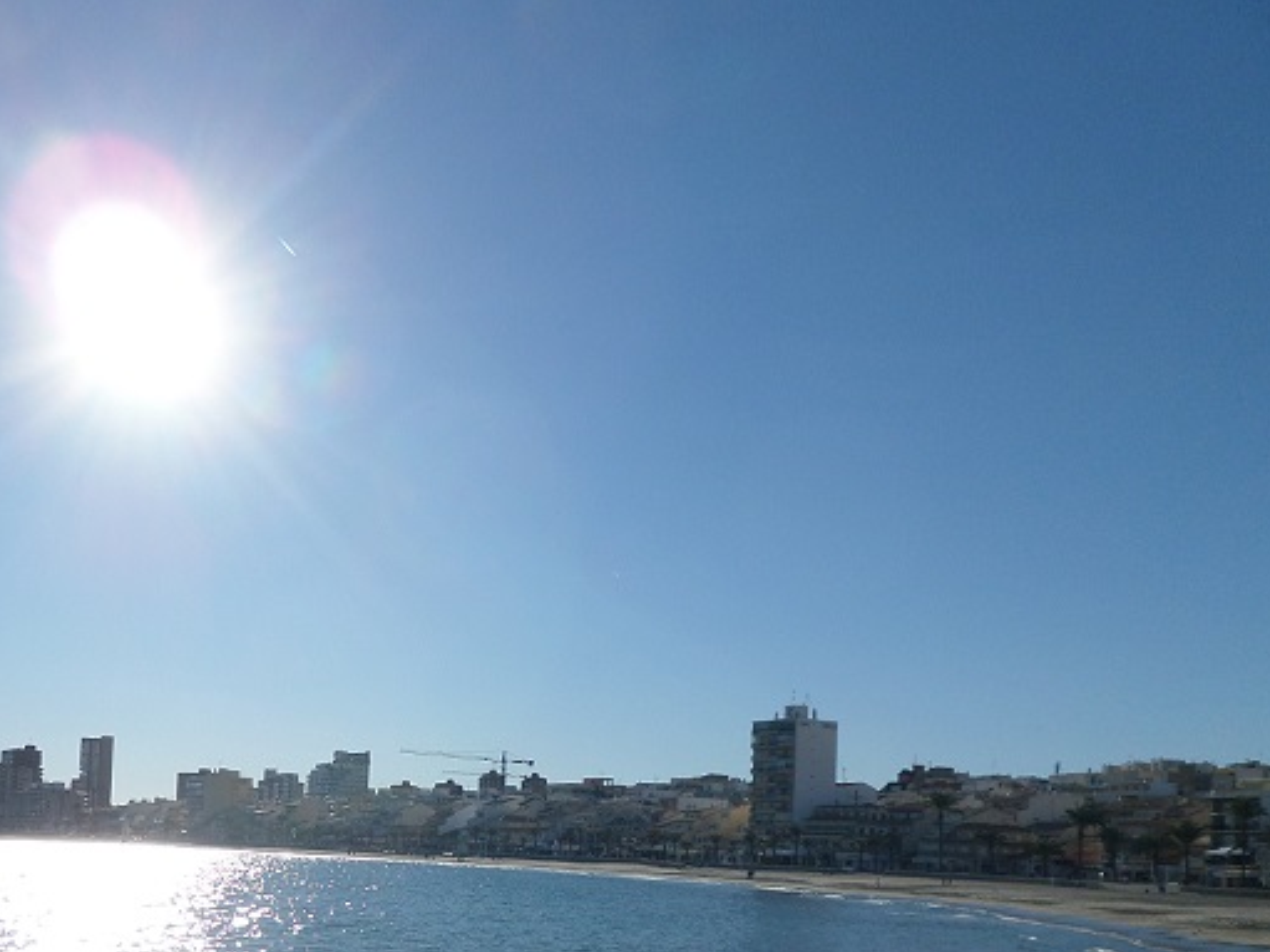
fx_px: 1431
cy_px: 772
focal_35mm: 39
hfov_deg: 46.7
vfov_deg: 35.5
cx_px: 370
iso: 80
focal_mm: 4.3
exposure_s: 1/500
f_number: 8.8
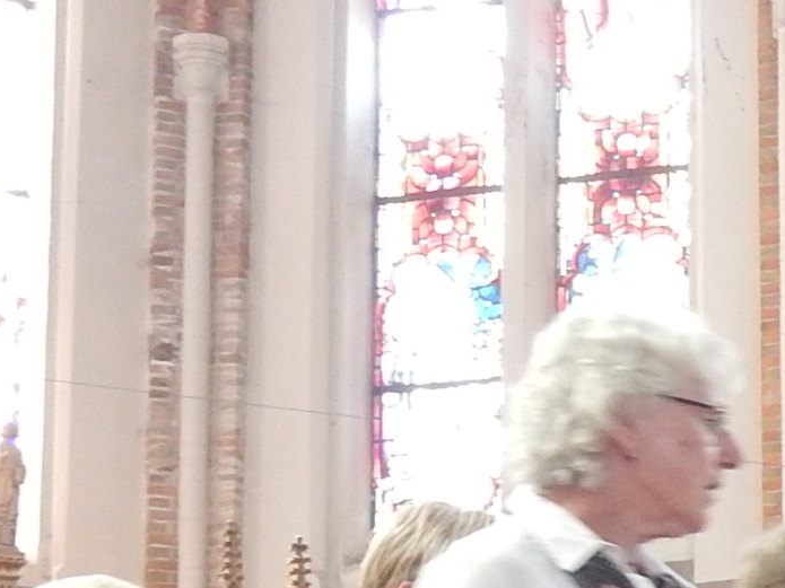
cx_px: 1467
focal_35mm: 169
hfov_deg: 10.9
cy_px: 677
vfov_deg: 8.7
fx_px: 3832
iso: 400
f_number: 4
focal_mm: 6.4
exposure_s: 1/8
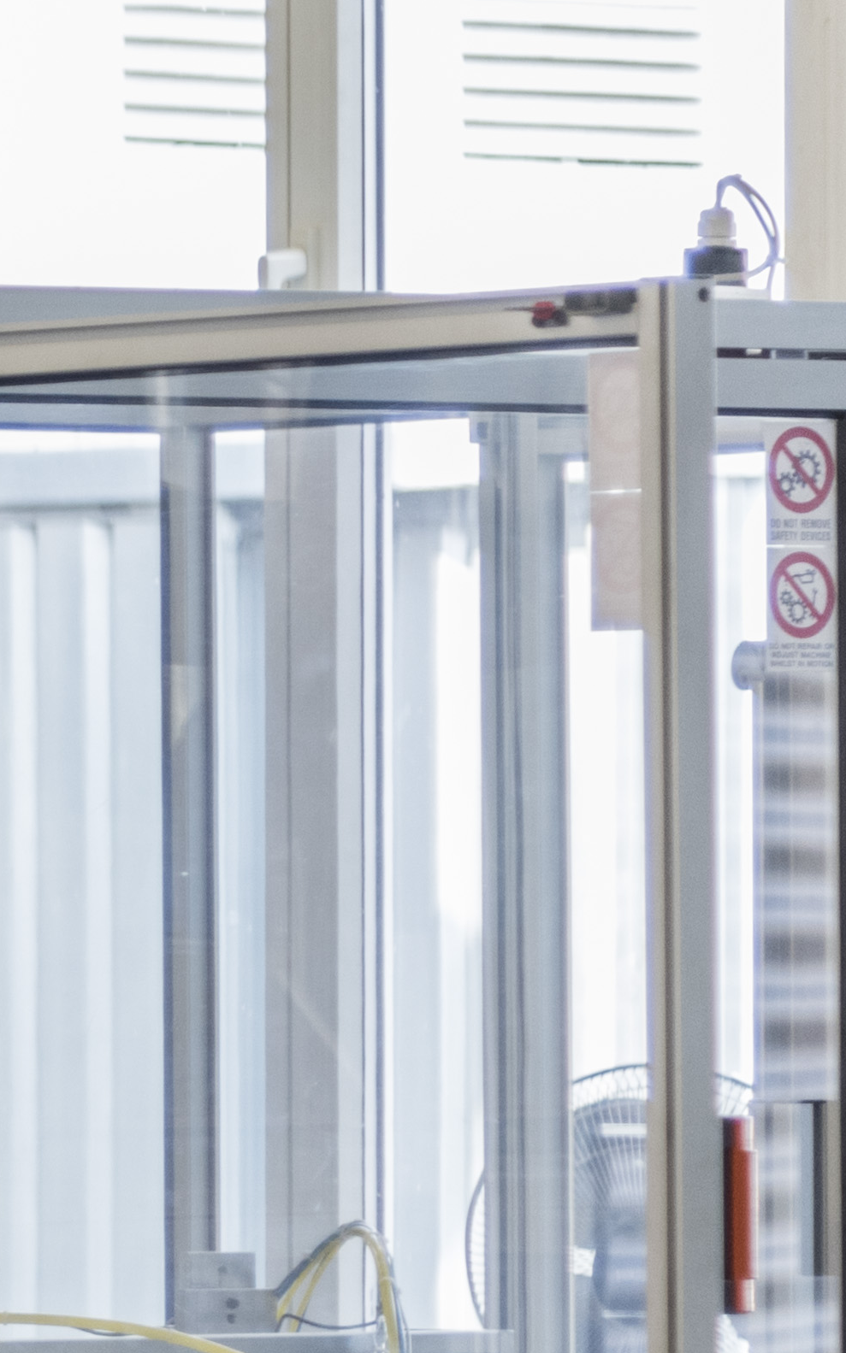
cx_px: -2170
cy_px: 1697
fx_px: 13247
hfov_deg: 3.5
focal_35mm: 359
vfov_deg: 5.8
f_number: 4
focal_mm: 78
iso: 500
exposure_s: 1/100
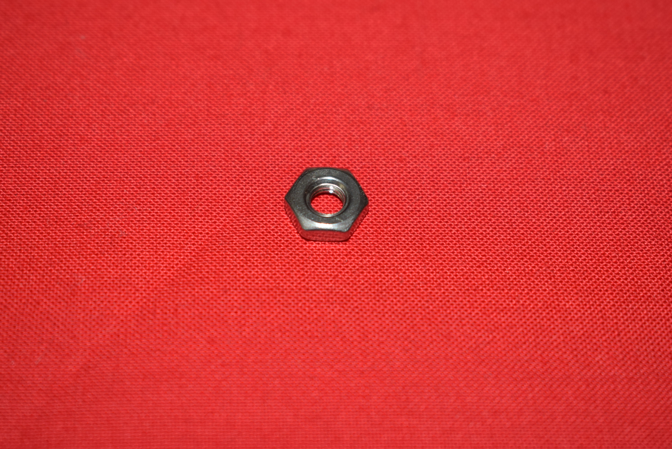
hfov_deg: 24.6
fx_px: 1541
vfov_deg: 16.6
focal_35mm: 82
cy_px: 224
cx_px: 336
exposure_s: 1/200
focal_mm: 55
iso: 400
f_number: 5.6
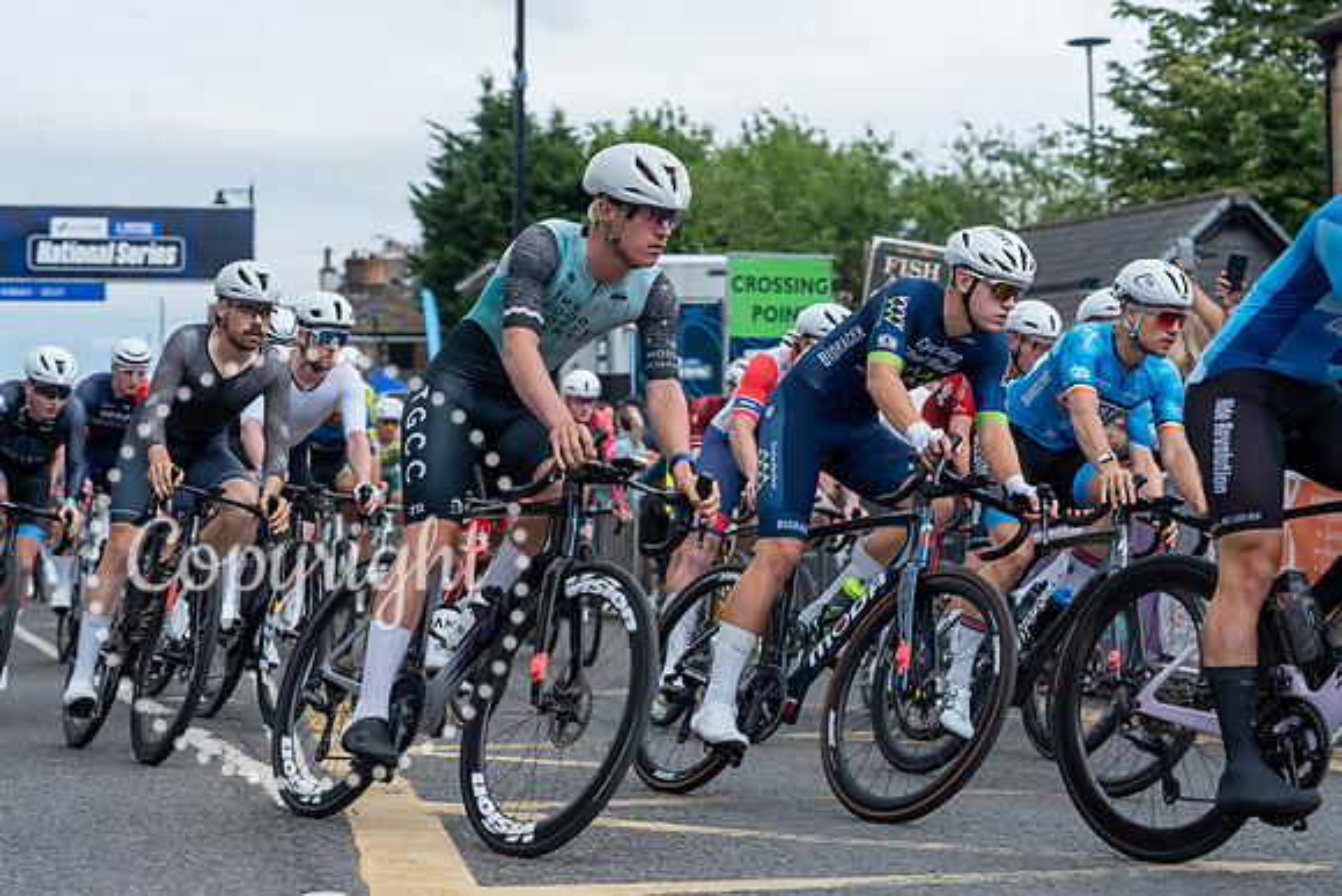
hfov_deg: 24.7
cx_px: 581
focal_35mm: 82
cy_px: 322
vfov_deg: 16.6
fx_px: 3059
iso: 800
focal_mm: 64
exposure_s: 1/800
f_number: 3.5
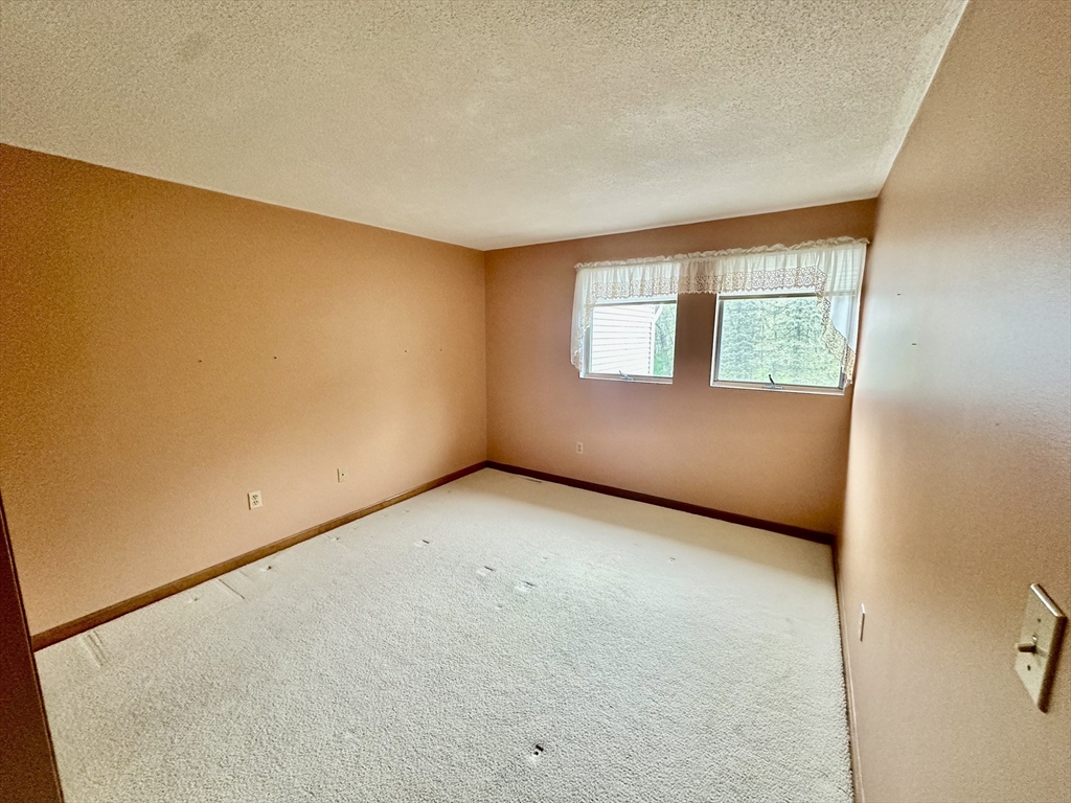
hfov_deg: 102.1
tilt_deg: -8.6
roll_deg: +0.1
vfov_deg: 85.7
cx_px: 536
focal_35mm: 14
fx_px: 433
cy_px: 402
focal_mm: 2.22
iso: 500
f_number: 2.2
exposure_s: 1/60
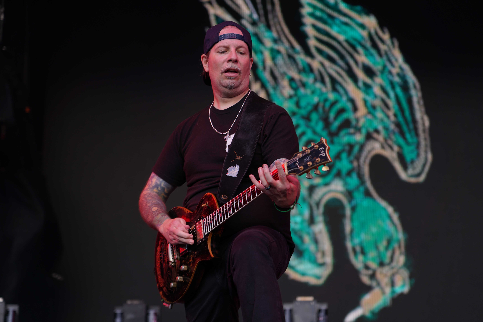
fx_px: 1355
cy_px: 161
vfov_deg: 13.6
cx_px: 242
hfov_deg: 20.2
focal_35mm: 101
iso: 160
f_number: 4
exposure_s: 1/125
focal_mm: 101
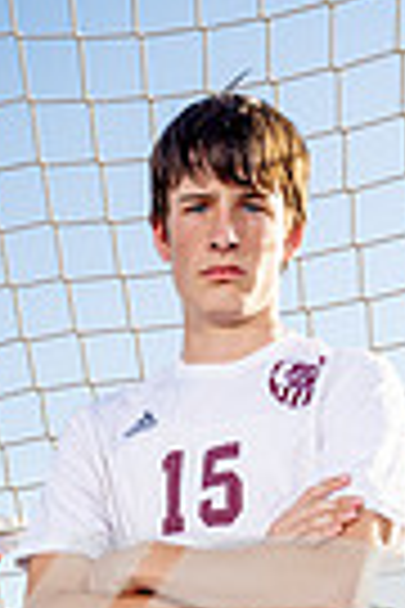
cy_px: 995
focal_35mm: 110
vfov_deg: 16.4
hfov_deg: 12.4
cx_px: 104
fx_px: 1856
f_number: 6.3
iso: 100
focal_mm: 33
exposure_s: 1/250
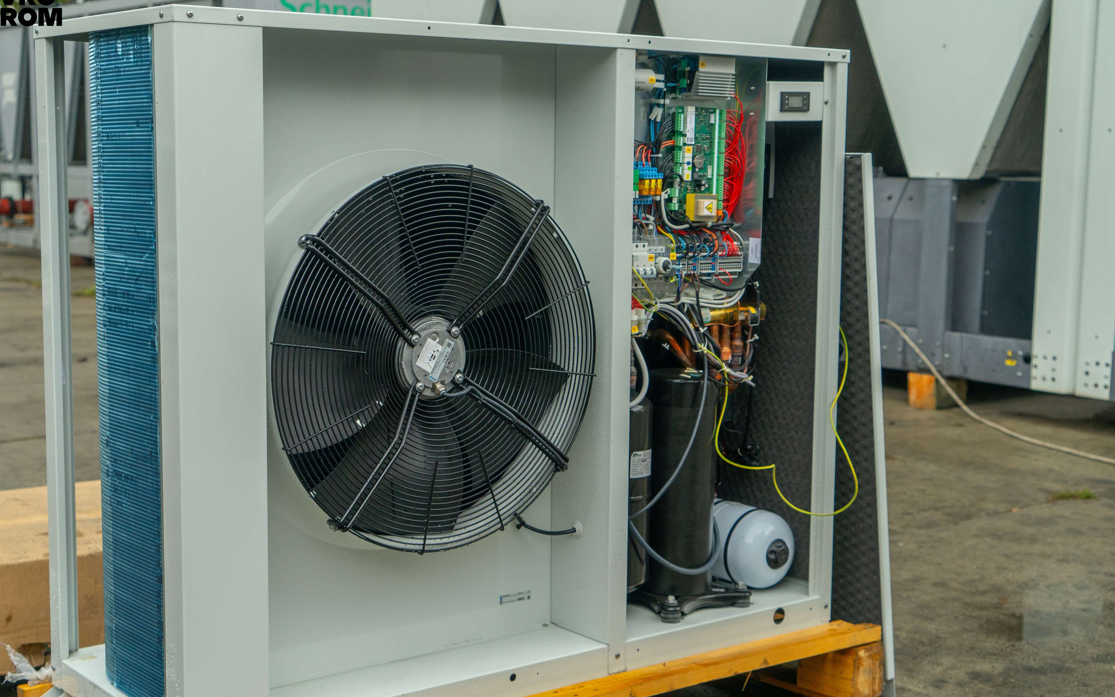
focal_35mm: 51
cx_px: 522
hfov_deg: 39.6
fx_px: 1550
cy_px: 359
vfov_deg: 25.3
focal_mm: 44
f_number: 5
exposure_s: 1/125
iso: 400
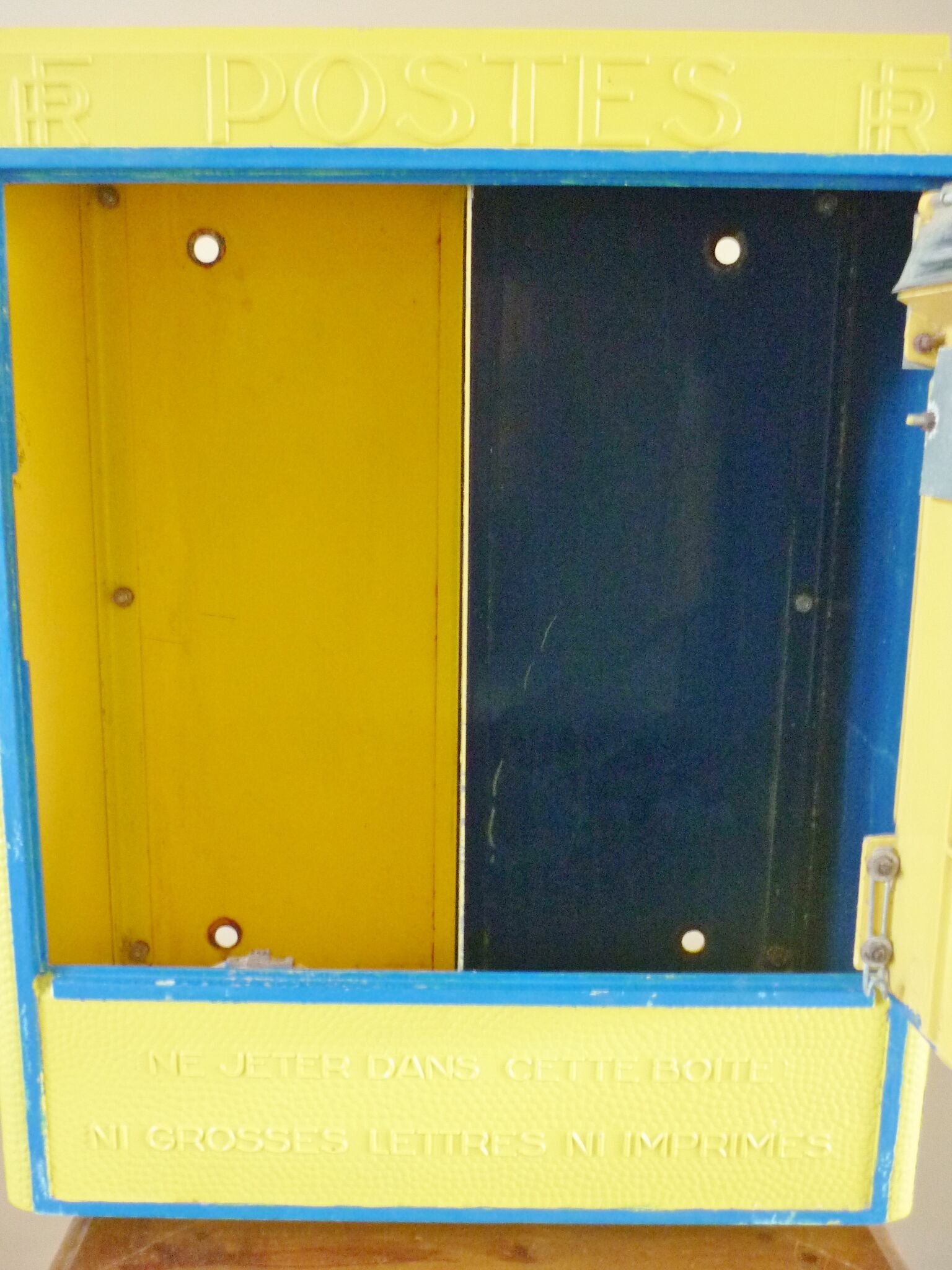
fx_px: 1210
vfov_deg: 55.4
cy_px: 635
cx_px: 476
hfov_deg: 42.9
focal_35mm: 33
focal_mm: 5.5
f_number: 2.8
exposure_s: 1/8
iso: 400
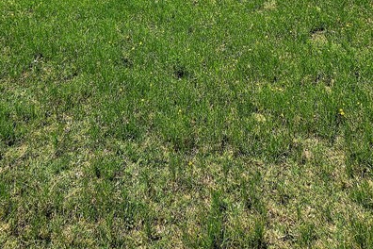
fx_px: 363
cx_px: 195
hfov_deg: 54.4
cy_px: -91
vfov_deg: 29.0
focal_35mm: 35
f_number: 2.2
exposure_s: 1/2500
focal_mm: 2.2
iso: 50
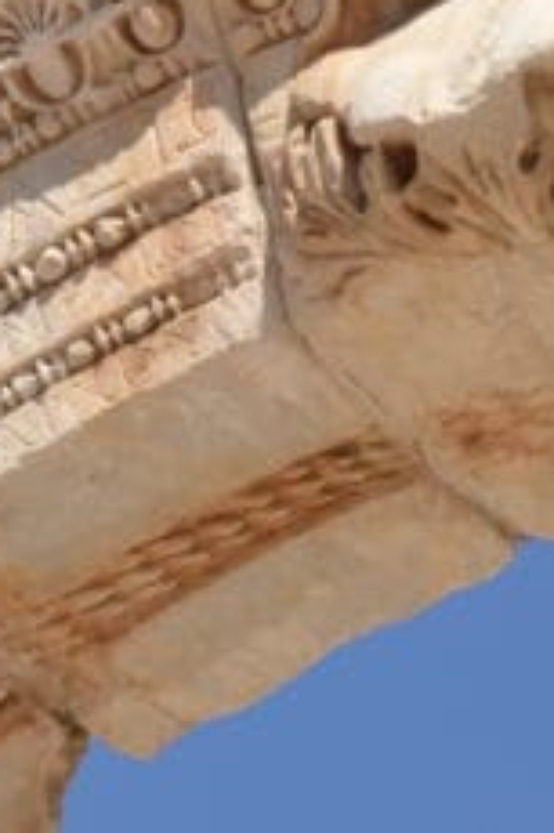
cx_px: 529
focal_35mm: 426
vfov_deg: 4.8
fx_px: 9840
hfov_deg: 3.2
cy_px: -81
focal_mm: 85
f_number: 8
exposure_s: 1/1000
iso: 400
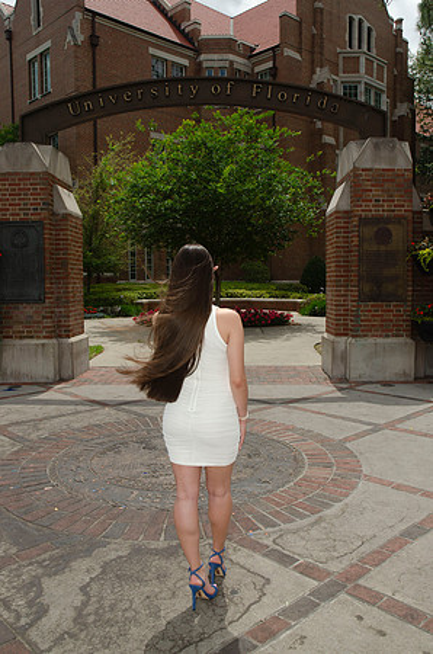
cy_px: 327
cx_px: 216
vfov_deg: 57.3
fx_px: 598
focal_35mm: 33
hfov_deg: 39.8
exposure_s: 1/250
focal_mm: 22
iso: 100
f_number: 9
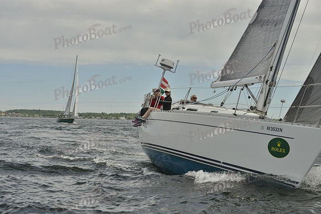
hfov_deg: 28.8
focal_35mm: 70
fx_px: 624
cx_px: 160
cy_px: 107
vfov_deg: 19.5
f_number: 9
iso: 280
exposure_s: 1/1600
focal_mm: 70
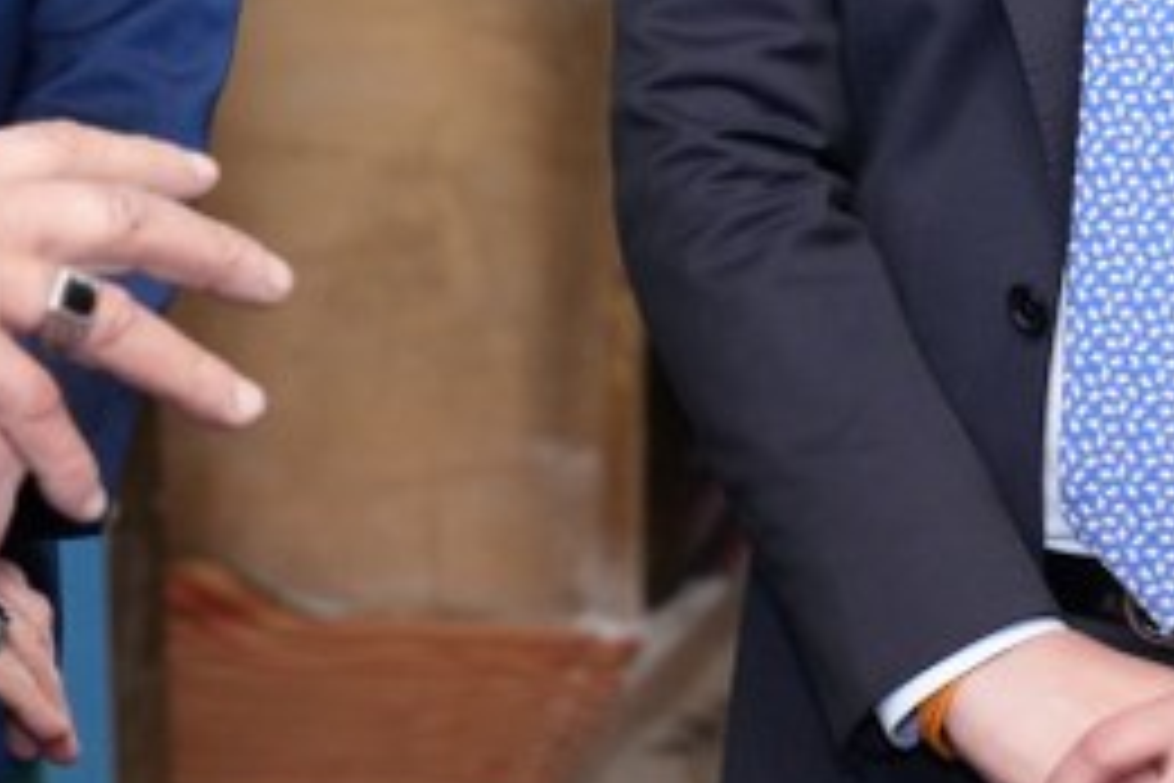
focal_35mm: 200
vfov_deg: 6.8
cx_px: 508
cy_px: -286
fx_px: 6522
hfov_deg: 10.3
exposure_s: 1/200
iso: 2500
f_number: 4
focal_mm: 51
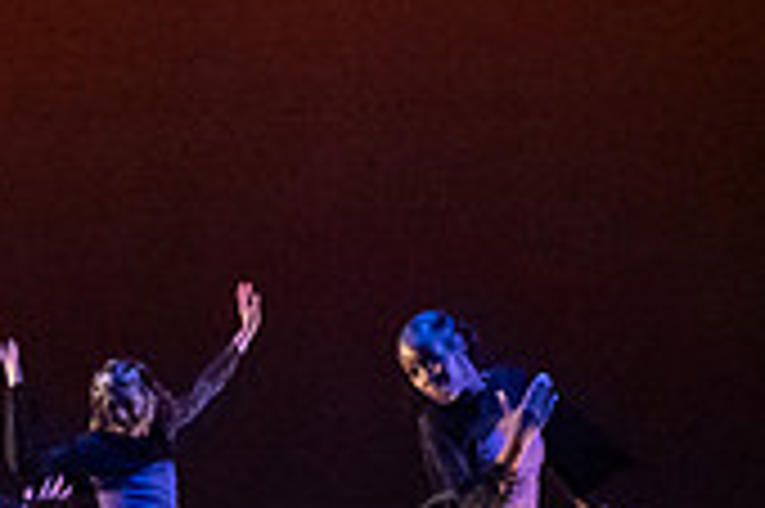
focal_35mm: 205
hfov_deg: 9.9
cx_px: -106
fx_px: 4352
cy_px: 458
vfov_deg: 6.7
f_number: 3.5
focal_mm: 45
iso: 4000
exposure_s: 1/320
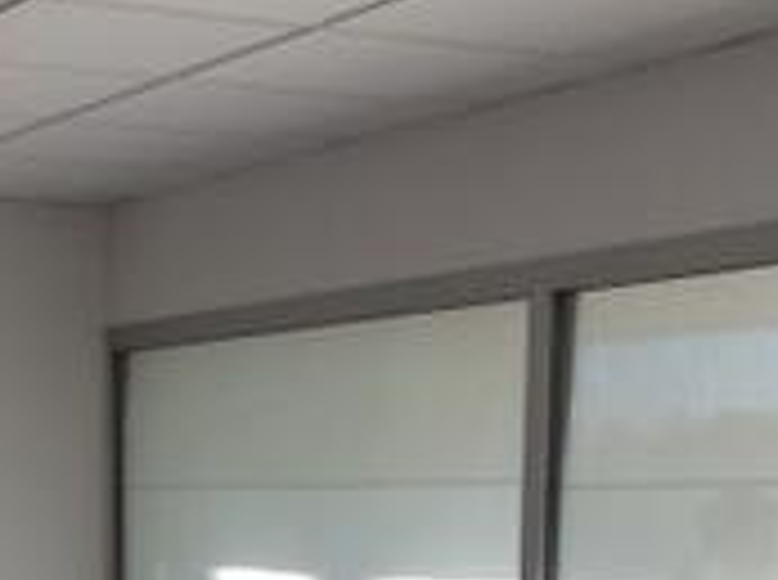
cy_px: 874
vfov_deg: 13.2
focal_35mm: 105
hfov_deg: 18.6
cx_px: 157
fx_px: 2355
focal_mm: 3.3
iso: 32
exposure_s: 1/142
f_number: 2.4
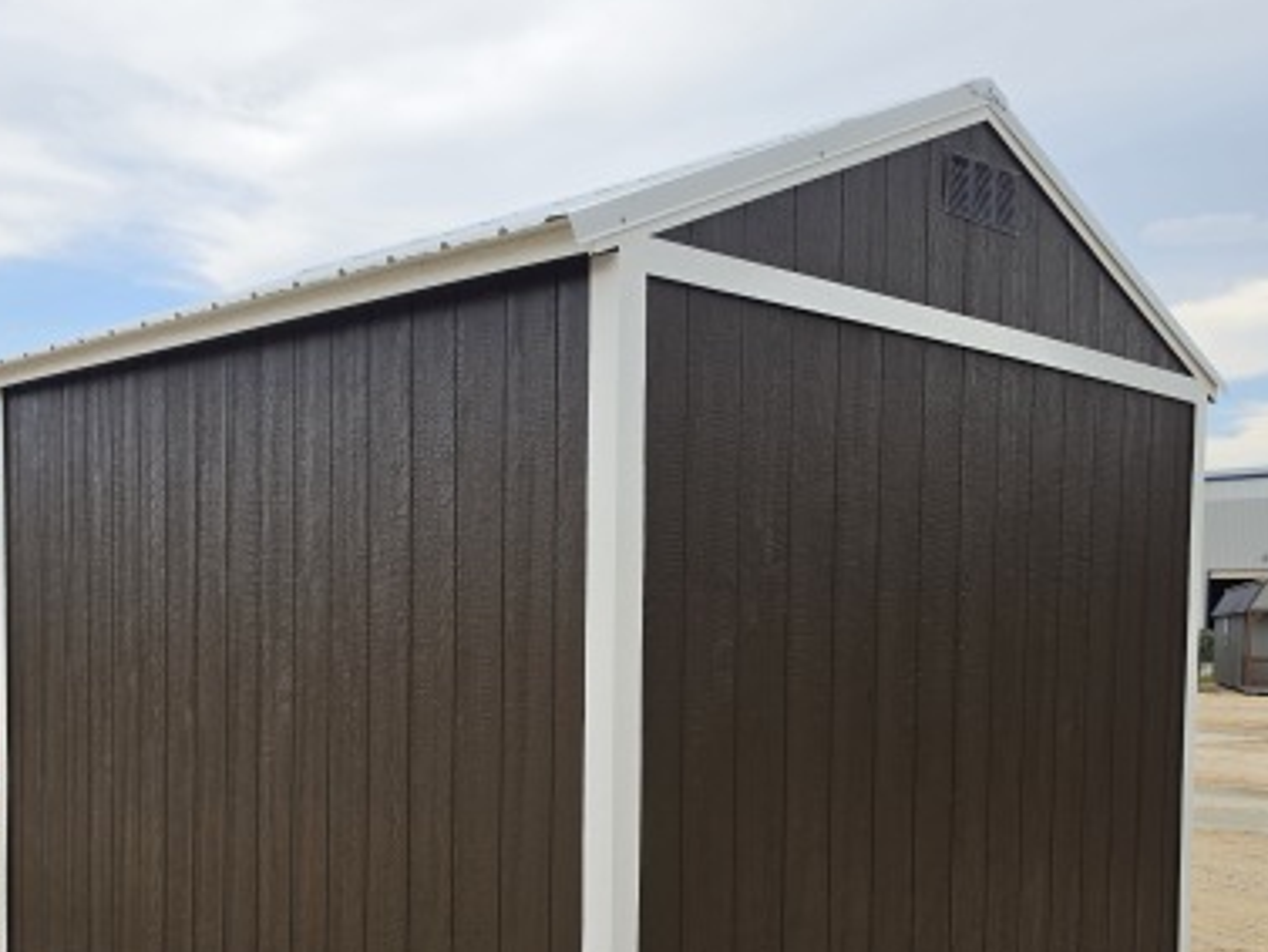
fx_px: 1429
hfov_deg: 47.8
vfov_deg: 35.9
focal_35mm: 39
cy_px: 730
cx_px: 652
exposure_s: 1/7329
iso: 64
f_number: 1.4
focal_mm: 6.5
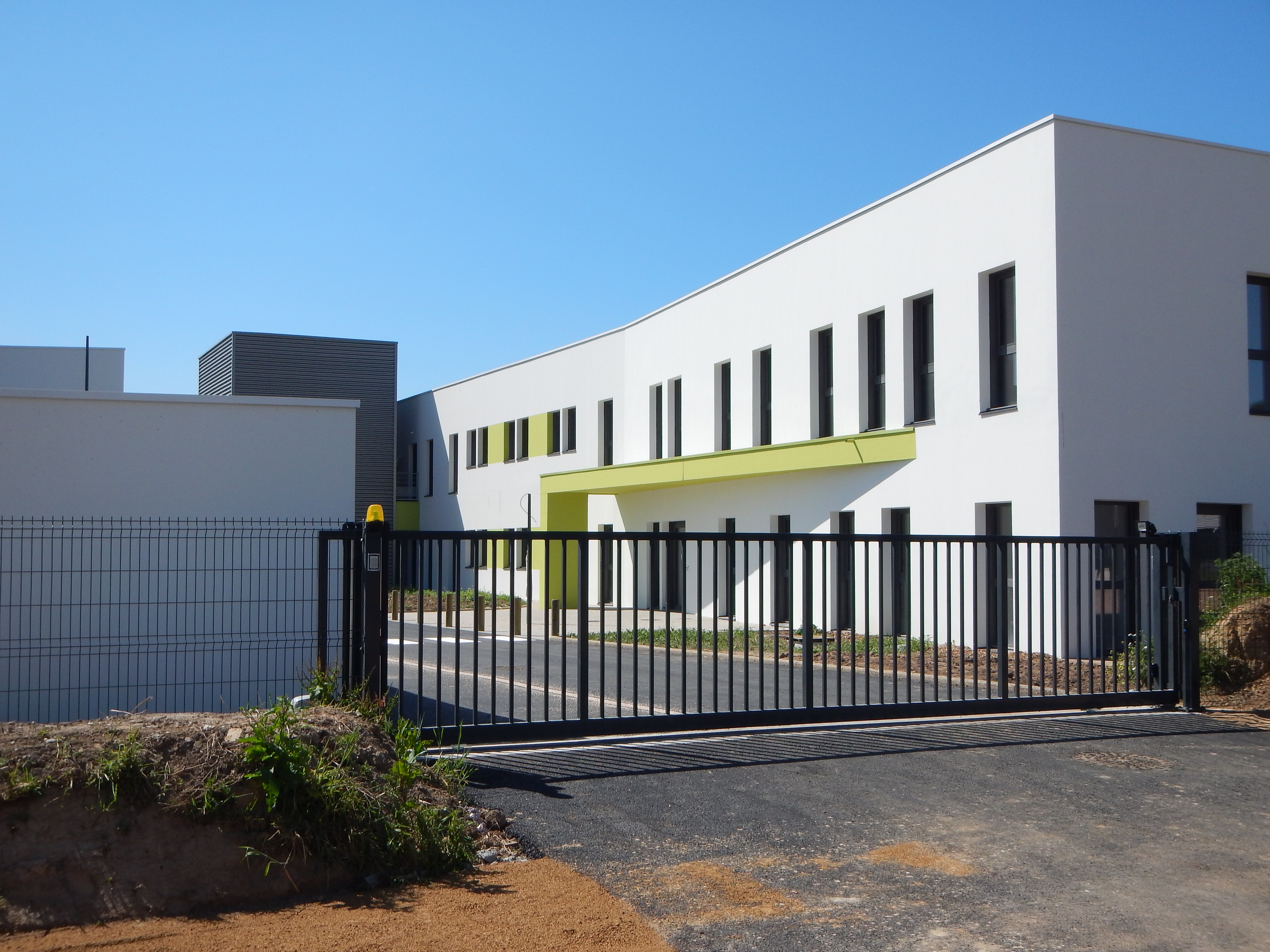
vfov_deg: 36.8
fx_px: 1431
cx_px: 635
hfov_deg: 47.9
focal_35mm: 39
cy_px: 476
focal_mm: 7
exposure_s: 1/1250
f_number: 4
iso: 125
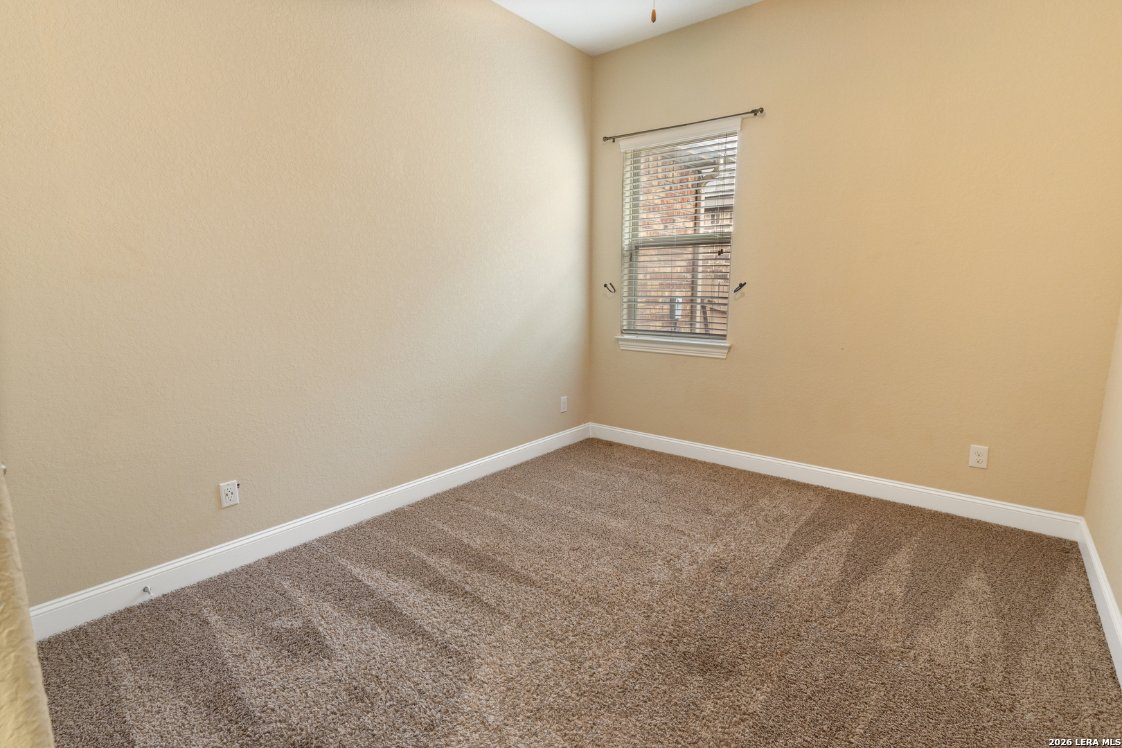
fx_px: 514
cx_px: 561
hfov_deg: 95.0
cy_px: 374
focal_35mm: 16
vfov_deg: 72.1
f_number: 9
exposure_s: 1
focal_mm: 11
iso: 200
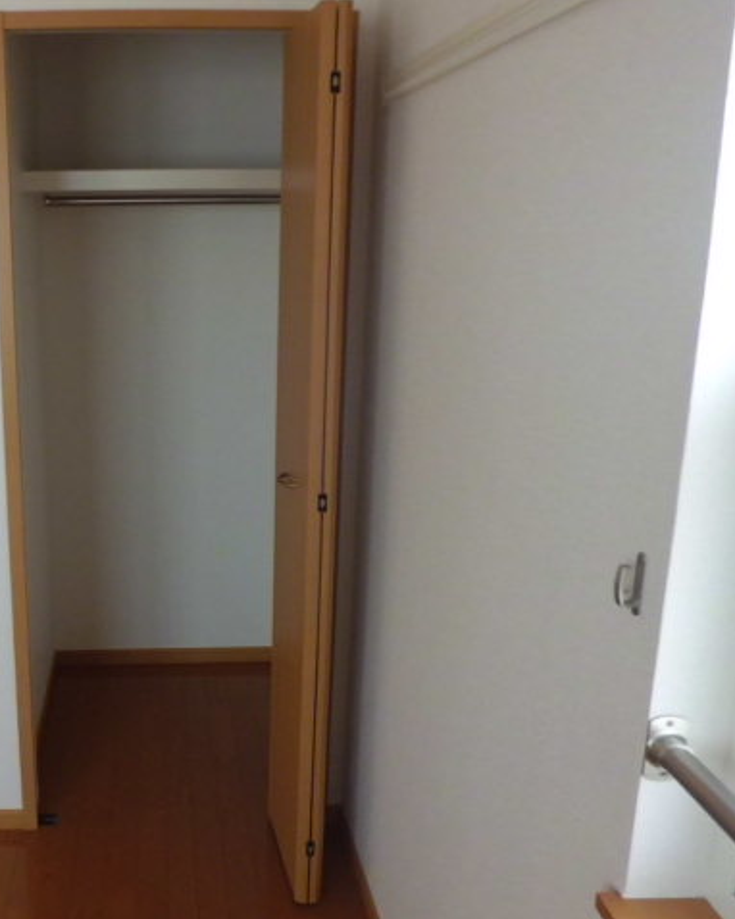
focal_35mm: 34
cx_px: 154
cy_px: 460
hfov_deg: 41.6
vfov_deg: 52.9
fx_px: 925
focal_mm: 4.7
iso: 100
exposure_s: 1/60
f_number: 2.8
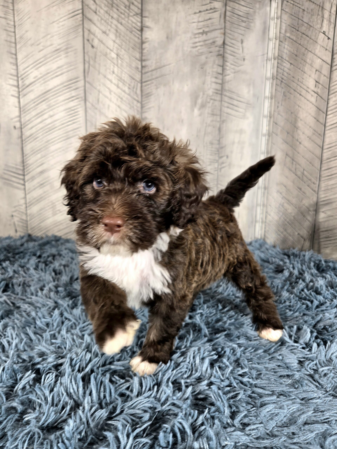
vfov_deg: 73.9
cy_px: 224
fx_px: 299
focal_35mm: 23
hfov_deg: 58.9
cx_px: 168
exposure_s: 1/120
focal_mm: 5.4
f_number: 1.8
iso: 50
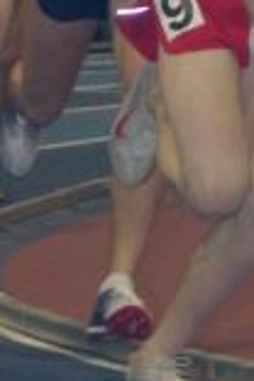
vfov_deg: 3.7
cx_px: 476
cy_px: -125
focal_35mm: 561
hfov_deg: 2.4
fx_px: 5932
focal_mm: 73
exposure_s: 1/125
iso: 800
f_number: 6.3
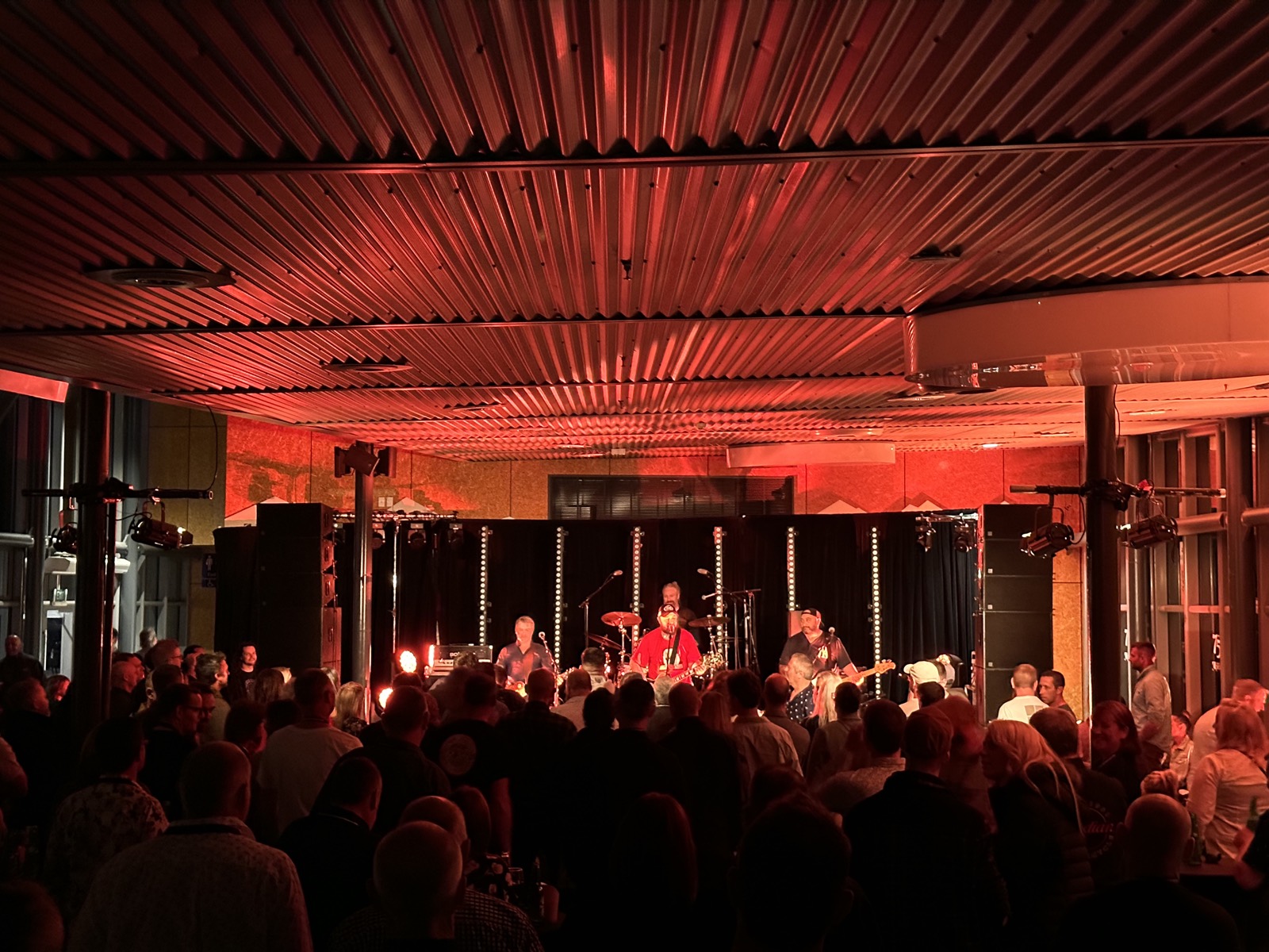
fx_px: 1760
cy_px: 476
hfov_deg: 39.7
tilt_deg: +3.3
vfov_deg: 30.3
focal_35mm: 48
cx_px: 634
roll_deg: -0.2
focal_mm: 6.86
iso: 640
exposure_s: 1/25
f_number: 1.78
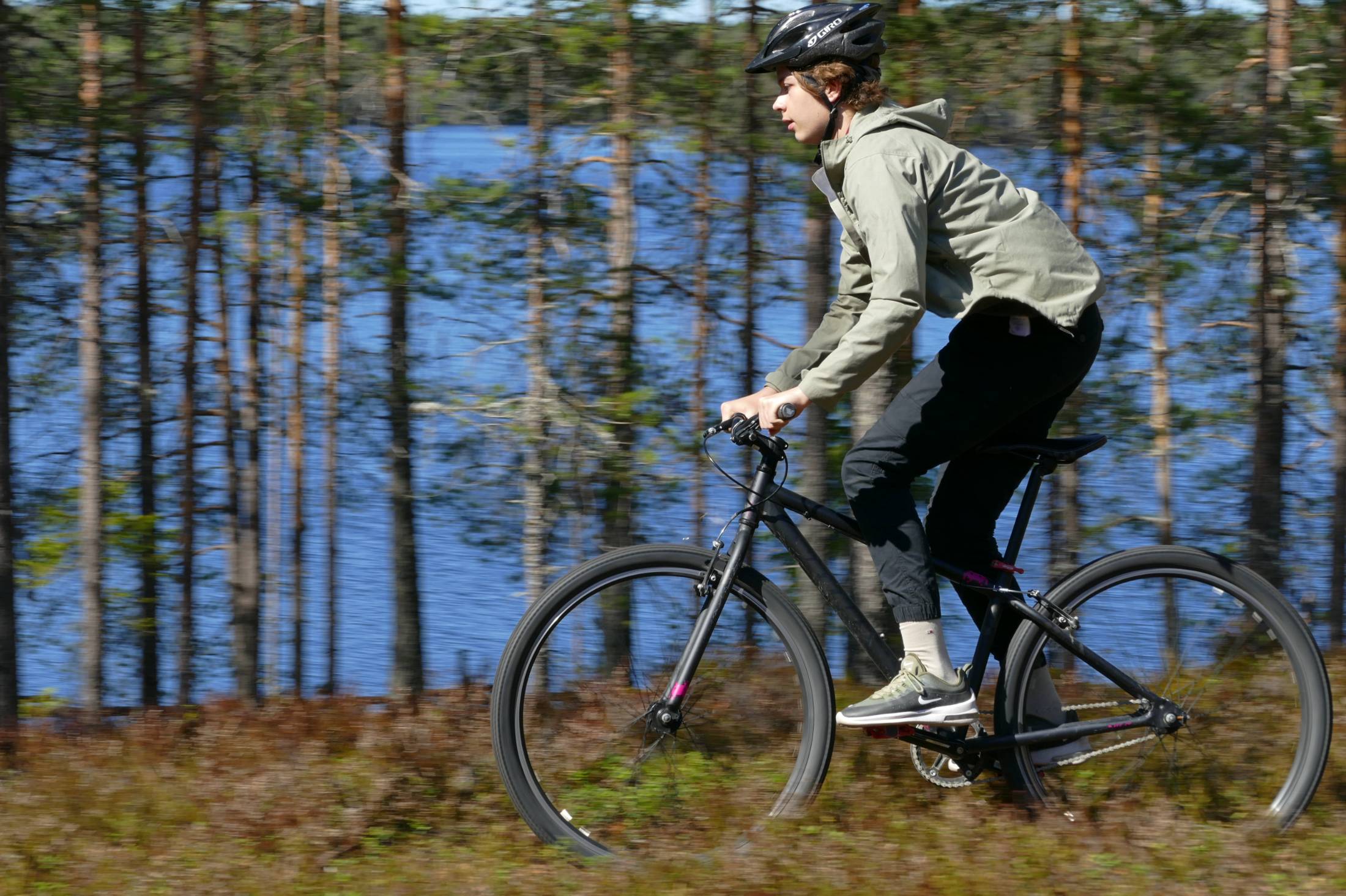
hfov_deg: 15.8
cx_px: 673
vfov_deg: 10.5
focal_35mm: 130
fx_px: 4859
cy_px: 448
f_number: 8
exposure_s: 1/200
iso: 125
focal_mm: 47.46
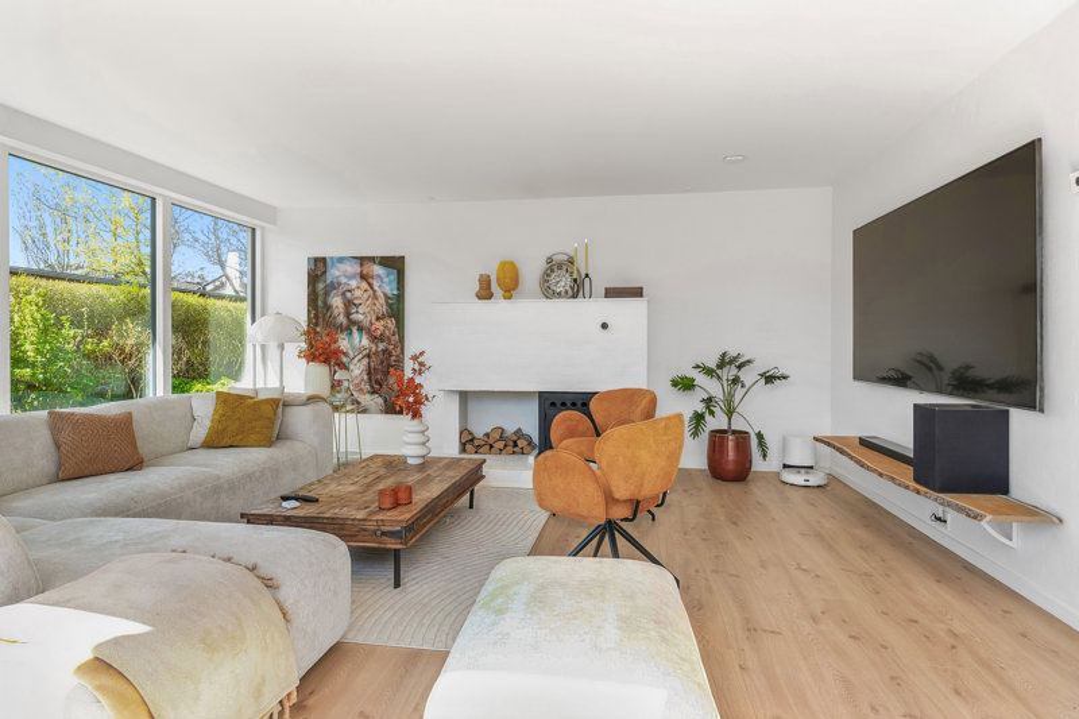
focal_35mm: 18
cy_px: 360
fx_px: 548
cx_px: 540
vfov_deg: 66.5
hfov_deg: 89.1
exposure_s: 1/25
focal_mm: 18.3
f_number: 7.1
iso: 800
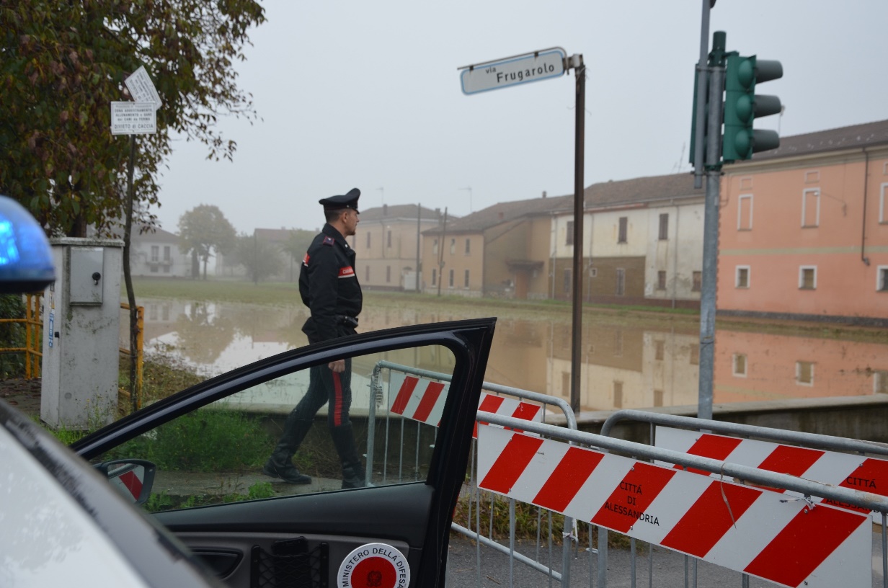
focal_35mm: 51
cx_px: 444
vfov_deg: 26.4
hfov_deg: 39.0
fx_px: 1255
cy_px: 294
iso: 200
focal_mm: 34
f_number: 5.6
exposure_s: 1/125
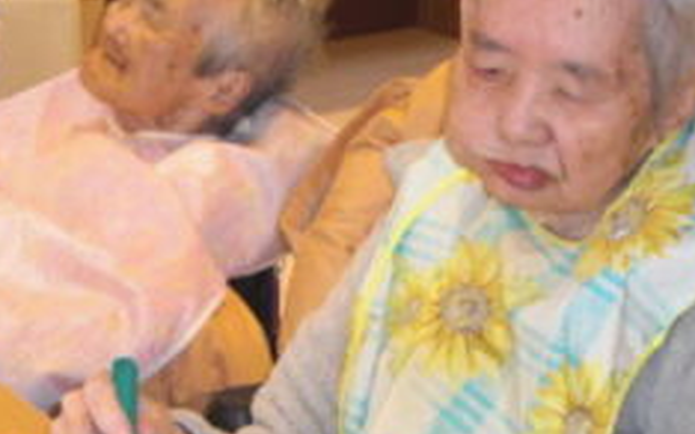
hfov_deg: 19.6
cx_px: 380
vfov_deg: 12.3
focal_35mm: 106
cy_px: 357
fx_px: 2007
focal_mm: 6.9
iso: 200
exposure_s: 1/80
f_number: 3
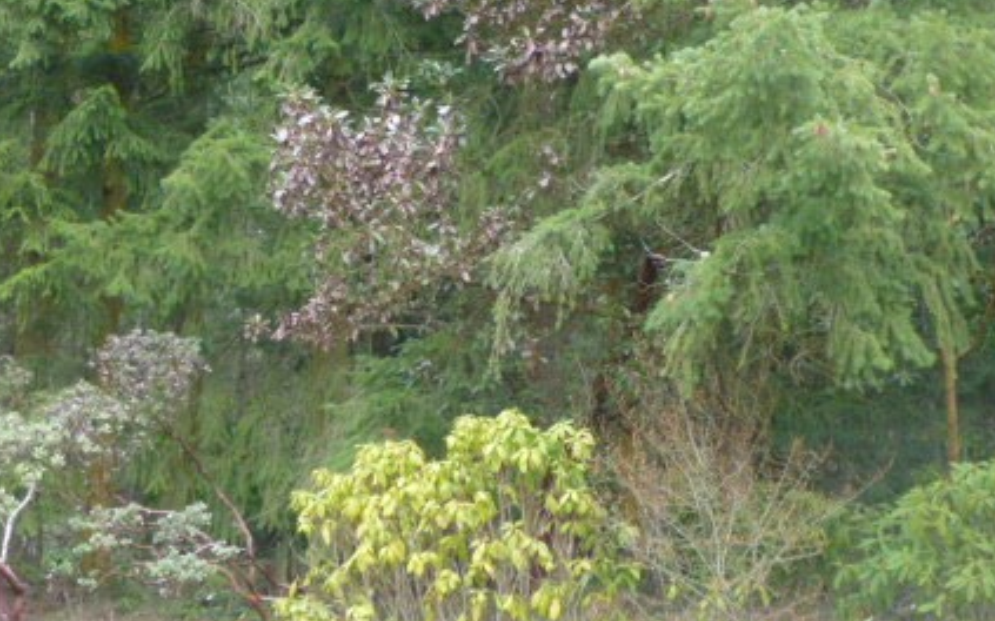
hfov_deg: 26.8
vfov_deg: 16.9
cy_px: 322
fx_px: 2087
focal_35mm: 77
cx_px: 496
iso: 400
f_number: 4
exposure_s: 1/60
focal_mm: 8.6
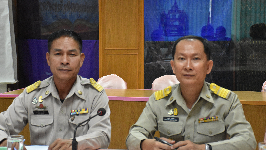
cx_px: 133
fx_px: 628
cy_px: 74
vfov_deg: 13.6
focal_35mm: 89
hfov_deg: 23.9
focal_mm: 56
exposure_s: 1/160
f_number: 5.6
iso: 4000
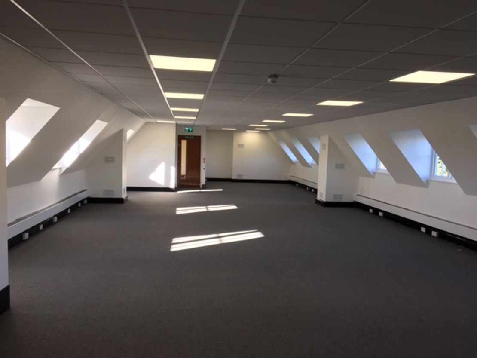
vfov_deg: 48.2
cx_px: 238
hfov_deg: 61.6
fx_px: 400
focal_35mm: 29
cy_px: 179
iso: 40
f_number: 2.2
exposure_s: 1/100
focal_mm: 4.15
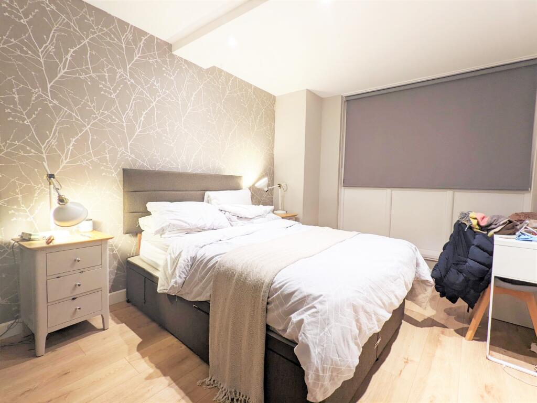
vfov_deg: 78.1
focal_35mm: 16
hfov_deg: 94.5
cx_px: 268
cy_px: 202
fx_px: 248
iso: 84
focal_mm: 2.22
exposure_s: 1/25
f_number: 2.2
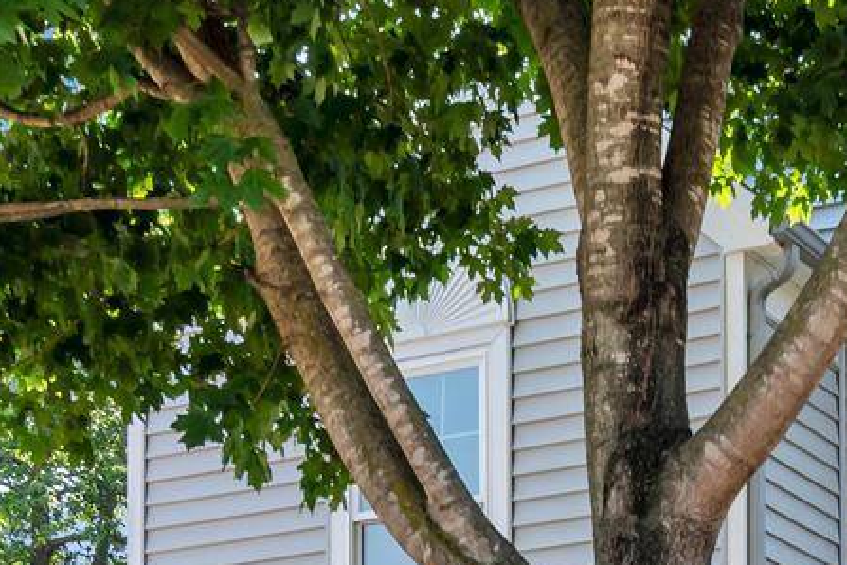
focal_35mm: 110
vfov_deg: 11.1
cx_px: 748
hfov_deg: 18.3
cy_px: 1192
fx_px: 2588
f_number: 9
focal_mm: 24
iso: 160
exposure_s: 1/60
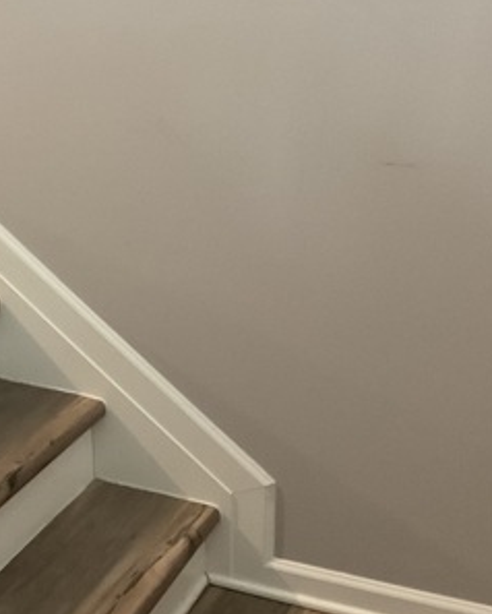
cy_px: 368
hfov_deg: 24.1
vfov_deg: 30.9
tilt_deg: -20.6
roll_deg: +3.0
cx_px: 23
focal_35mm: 61
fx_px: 1109
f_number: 1.8
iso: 320
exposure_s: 1/30
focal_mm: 3
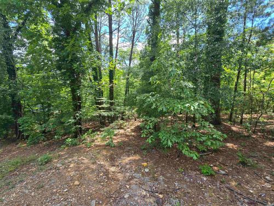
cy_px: 103
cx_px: 137
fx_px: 103
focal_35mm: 13
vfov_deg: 89.9
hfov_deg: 106.2
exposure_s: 1/333
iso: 50
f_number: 2.2
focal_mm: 2.2
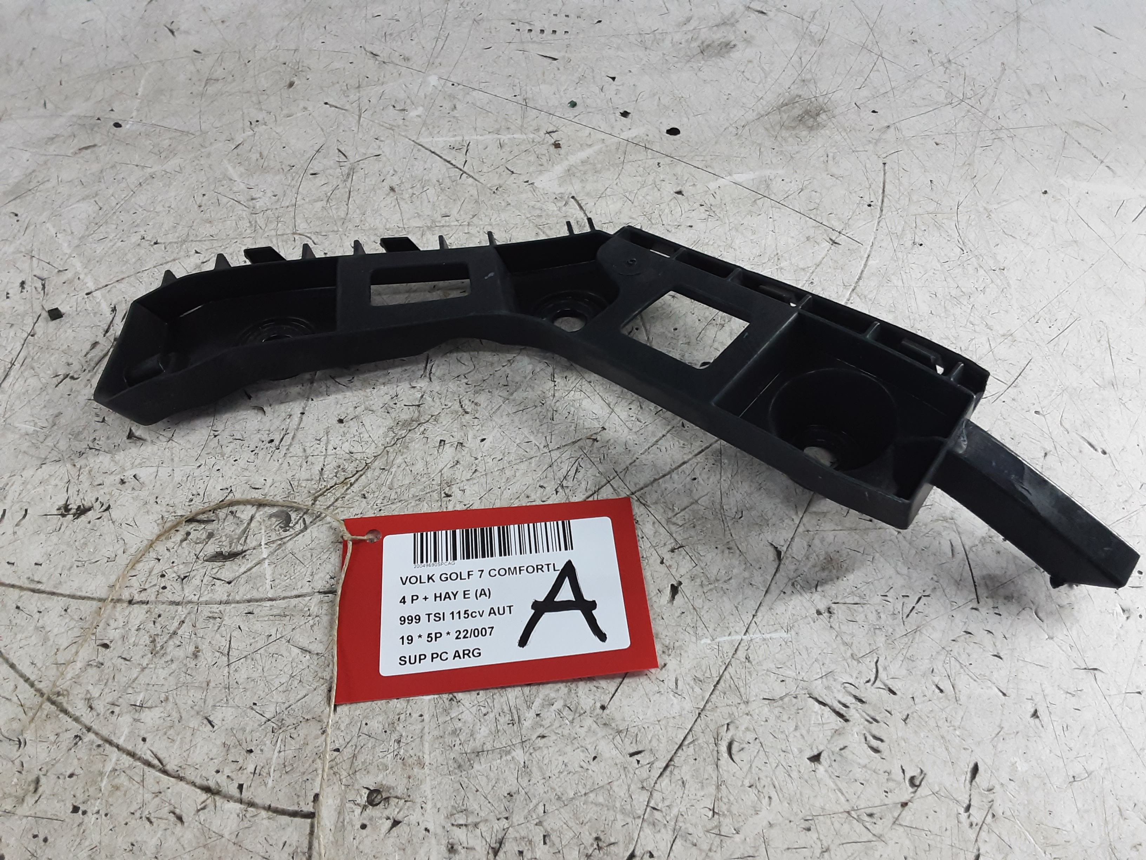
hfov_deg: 65.3
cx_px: 573
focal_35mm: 27
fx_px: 894
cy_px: 430
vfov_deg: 51.4
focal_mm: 2.91
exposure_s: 1/50
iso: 125
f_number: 1.9
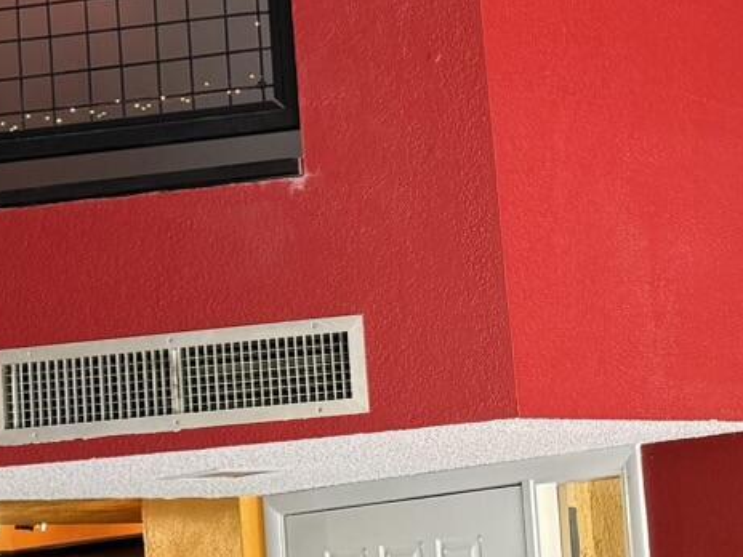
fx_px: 2275
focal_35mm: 106
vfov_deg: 13.9
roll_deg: +4.2
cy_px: 354
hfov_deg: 18.5
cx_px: 540
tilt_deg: +7.3
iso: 160
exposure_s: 1/60
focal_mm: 6.76
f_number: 1.78
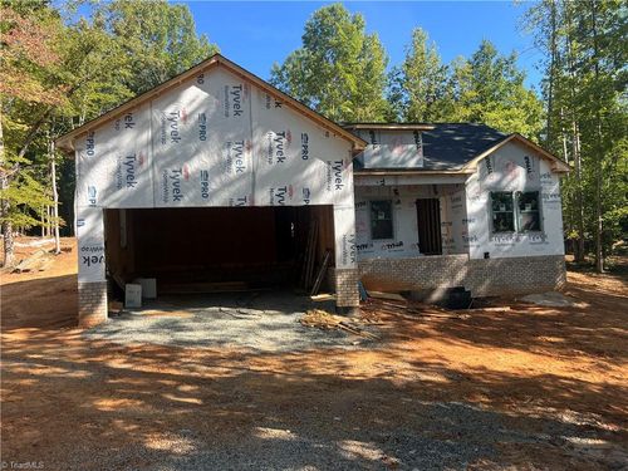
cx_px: 314
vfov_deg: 53.1
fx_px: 472
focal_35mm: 26
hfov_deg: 67.3
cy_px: 236
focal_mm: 5.7
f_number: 1.5
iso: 50
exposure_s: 1/1100
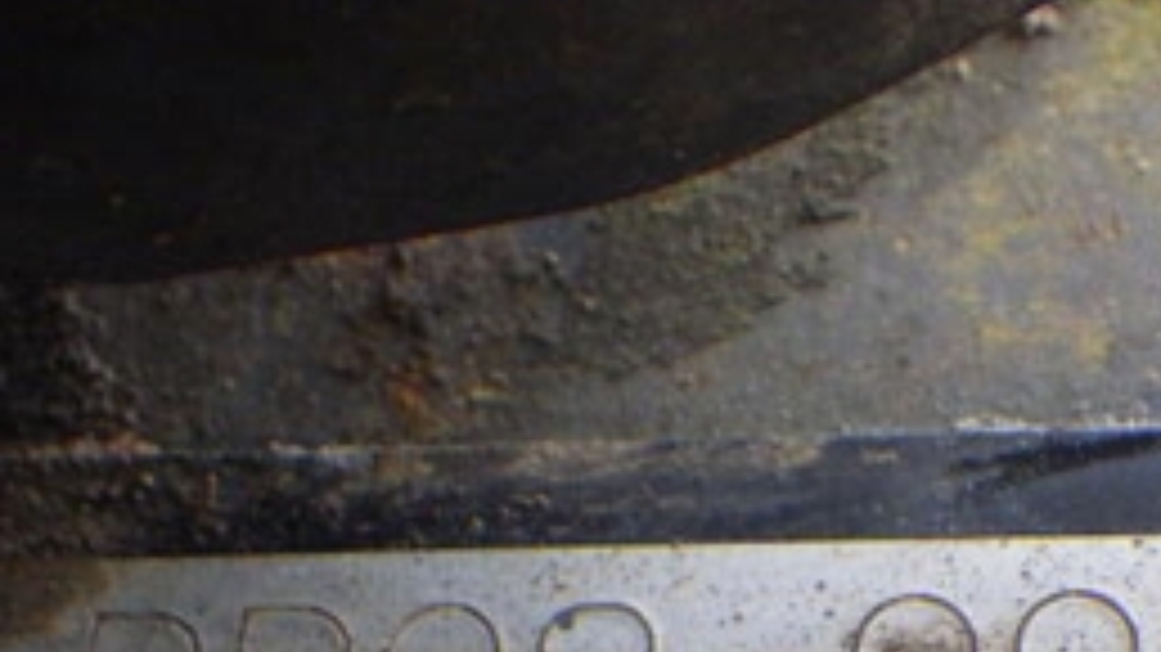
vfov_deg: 16.8
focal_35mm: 69
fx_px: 2124
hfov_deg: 30.1
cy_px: 742
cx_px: 855
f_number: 3.8
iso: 500
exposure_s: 1/50
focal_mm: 6.1
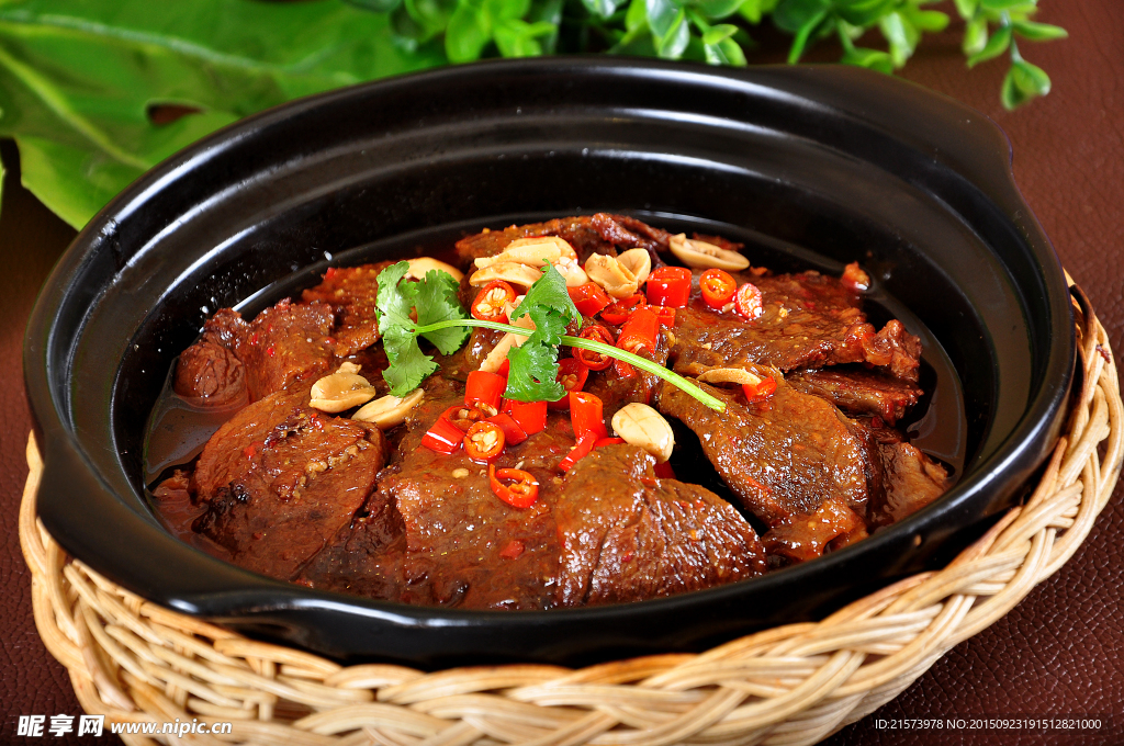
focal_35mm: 147
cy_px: 373
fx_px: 4584
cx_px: 562
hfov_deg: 14.0
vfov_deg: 9.3
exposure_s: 1/200
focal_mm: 98
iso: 400
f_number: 9
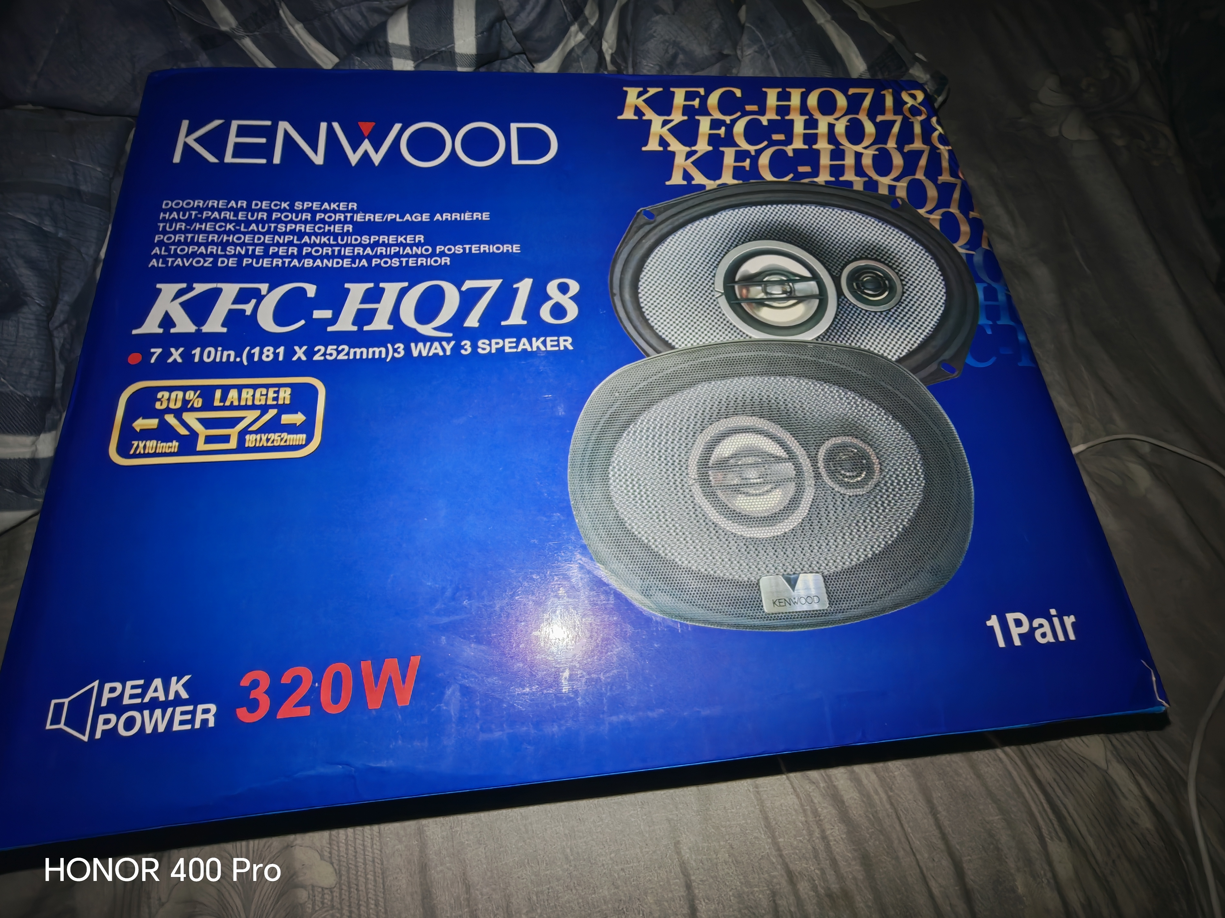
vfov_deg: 78.1
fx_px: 566
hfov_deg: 94.5
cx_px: 612
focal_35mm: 16
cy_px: 459
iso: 320
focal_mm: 1.96
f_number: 2.2
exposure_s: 1/13
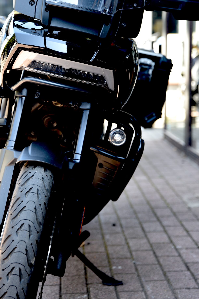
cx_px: 69
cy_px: 110
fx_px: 720
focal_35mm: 87
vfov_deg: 23.3
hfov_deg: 15.7
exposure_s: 1/60
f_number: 3.2
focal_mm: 62
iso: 100
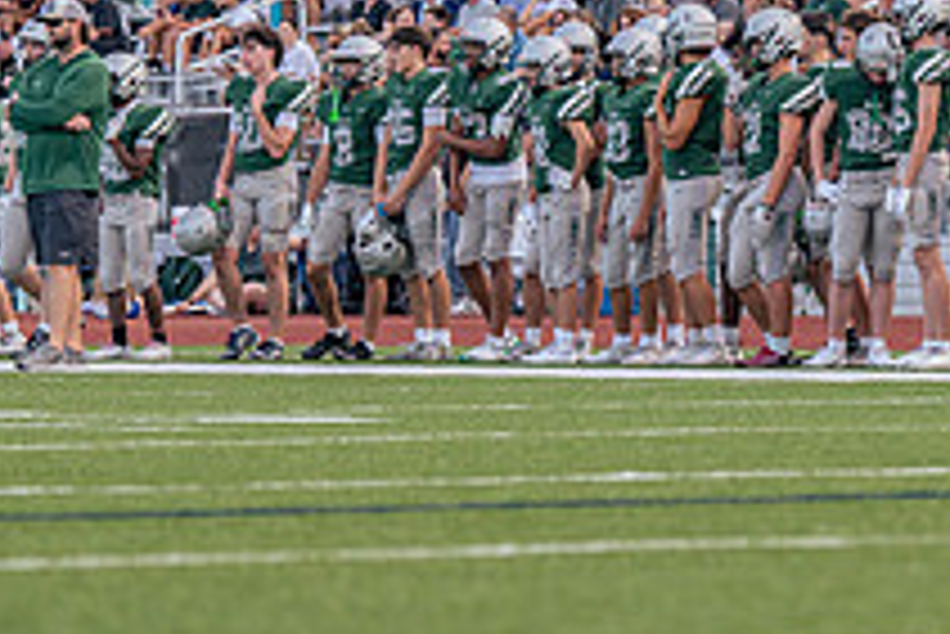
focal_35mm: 364
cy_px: 66
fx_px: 9612
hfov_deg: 5.6
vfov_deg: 3.8
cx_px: 970
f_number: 2.8
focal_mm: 116
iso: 800
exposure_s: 1/2500
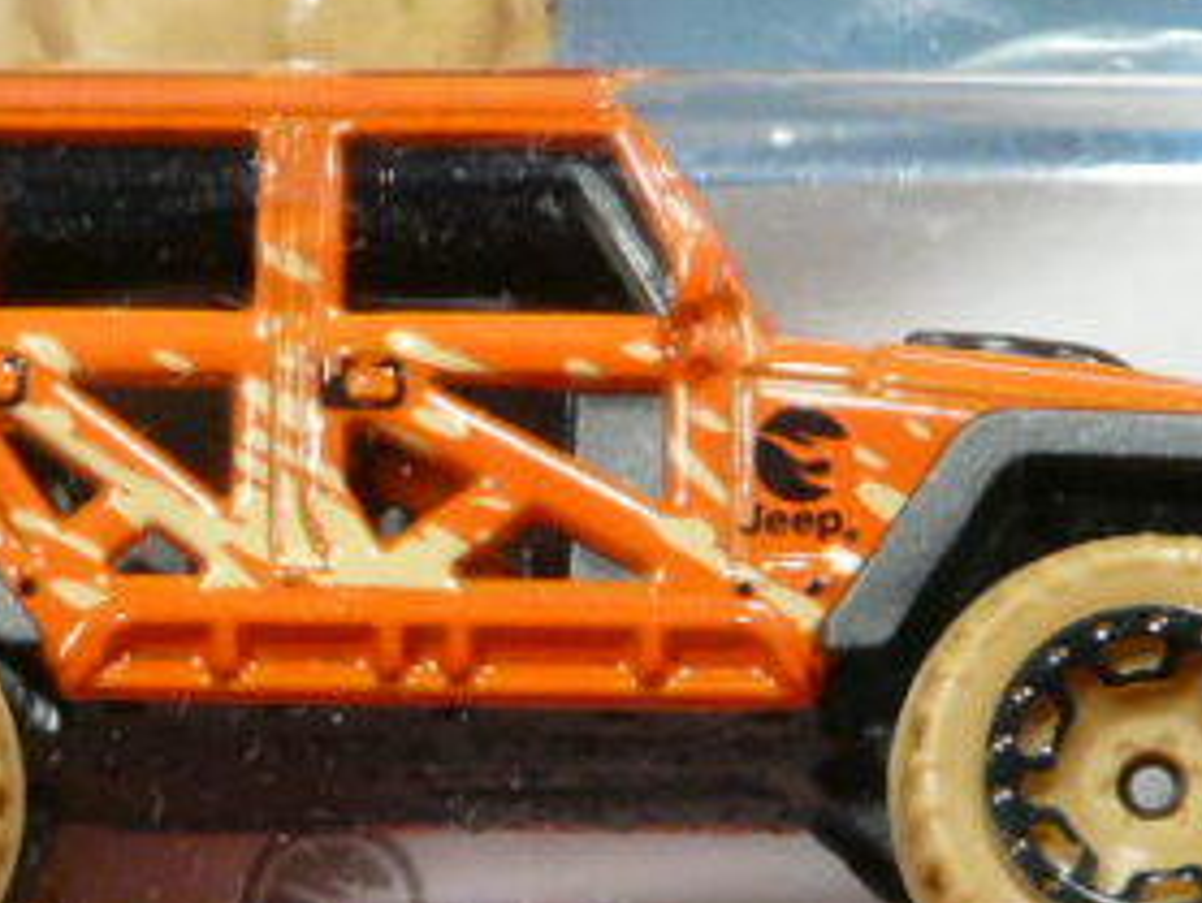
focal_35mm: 300
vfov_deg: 5.0
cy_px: 557
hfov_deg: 6.6
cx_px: 389
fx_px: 10426
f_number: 3.6
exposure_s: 1/50
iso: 200
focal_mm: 14.3
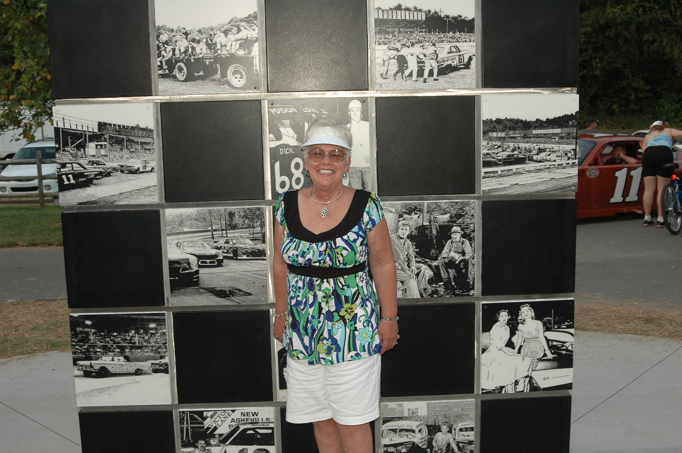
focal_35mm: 42
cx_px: 341
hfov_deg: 46.4
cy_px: 226
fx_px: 795
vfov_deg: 31.8
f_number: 5
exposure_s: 1/60
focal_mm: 28
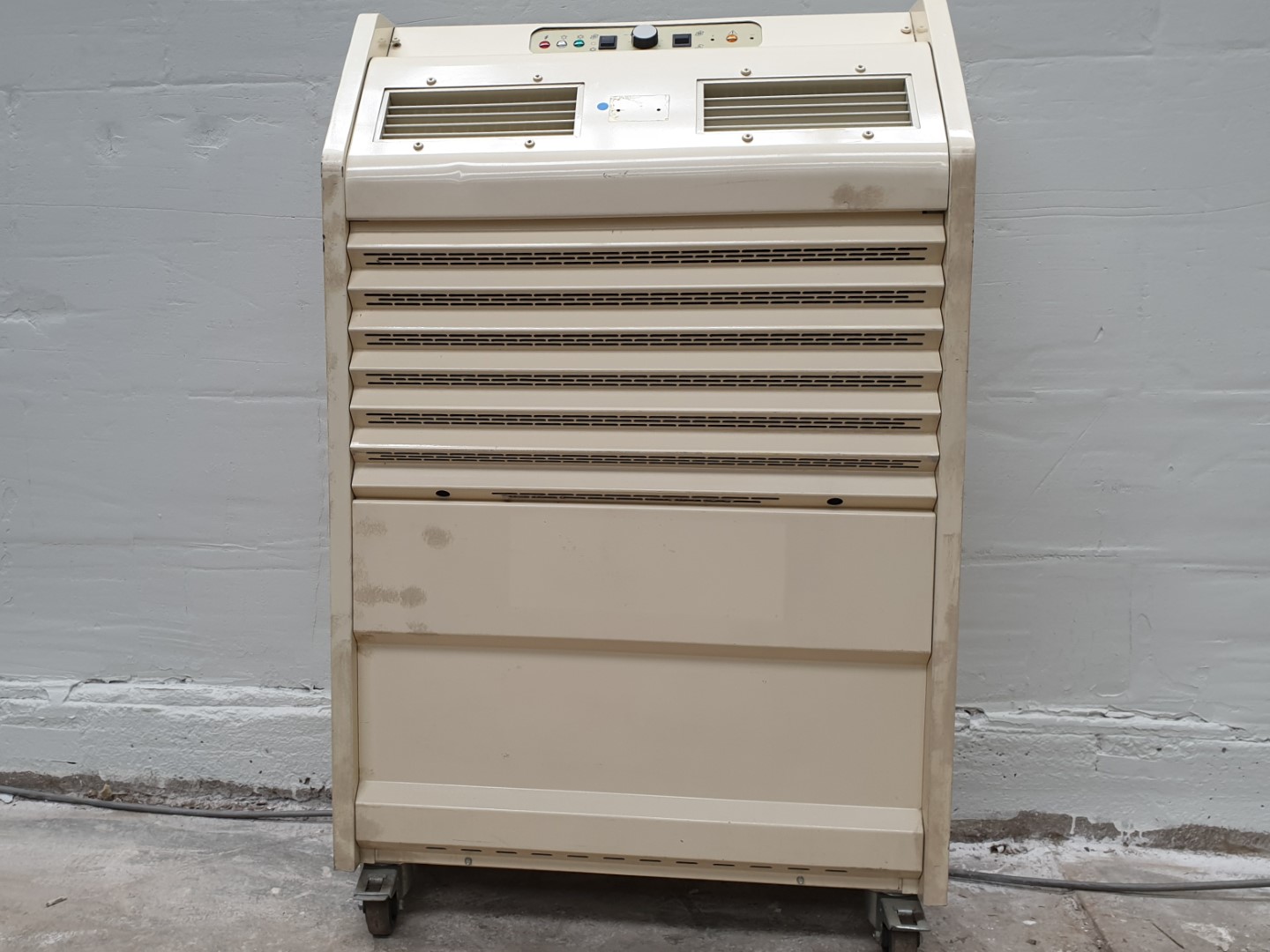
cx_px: 635
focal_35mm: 26
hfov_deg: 67.3
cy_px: 476
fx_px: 954
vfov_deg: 53.1
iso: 64
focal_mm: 4.3
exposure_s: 1/50
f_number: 2.4
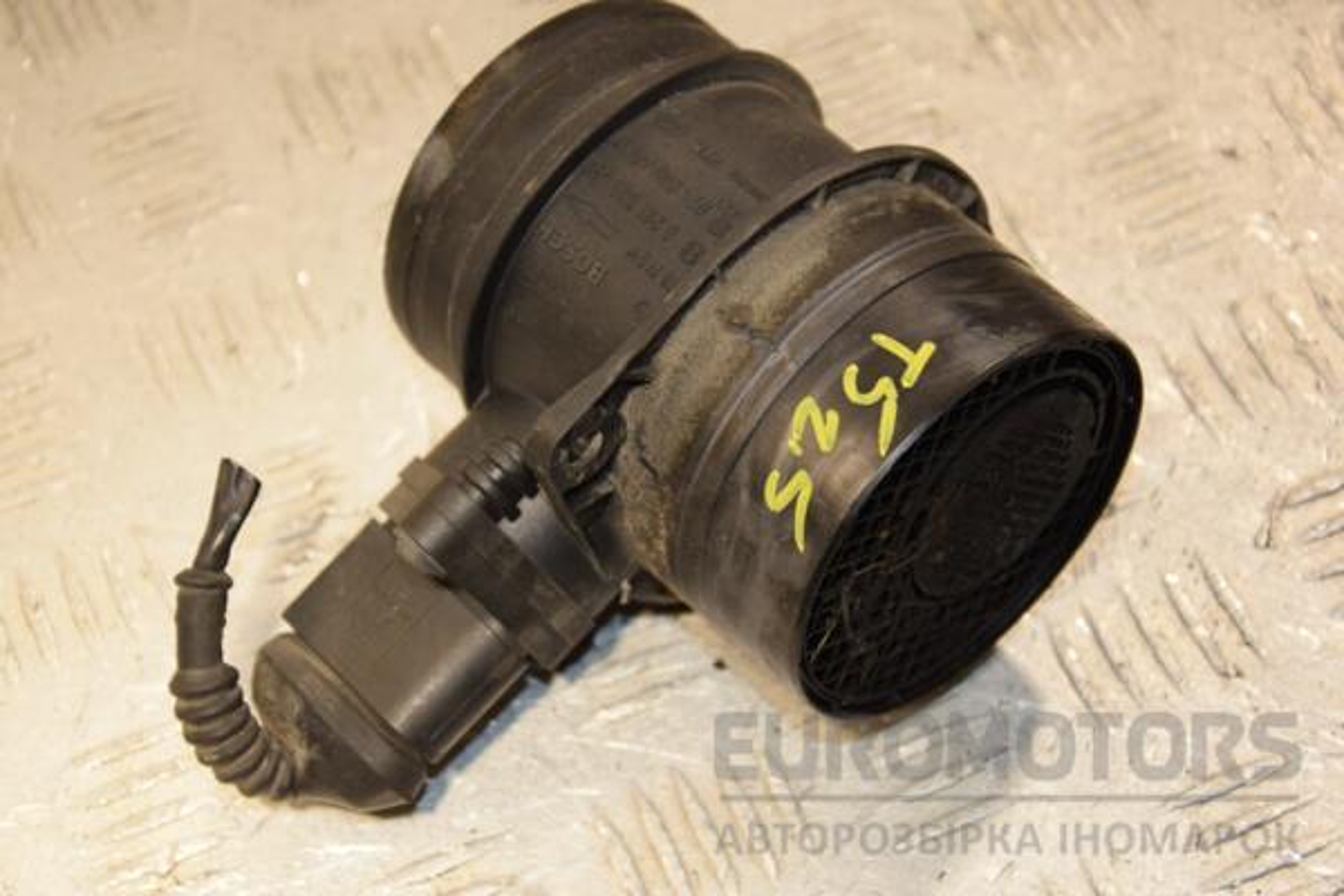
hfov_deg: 21.9
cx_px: 672
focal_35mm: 93
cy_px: 448
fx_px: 3472
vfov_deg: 14.7
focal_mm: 62
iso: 800
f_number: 5.3
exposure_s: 1/200
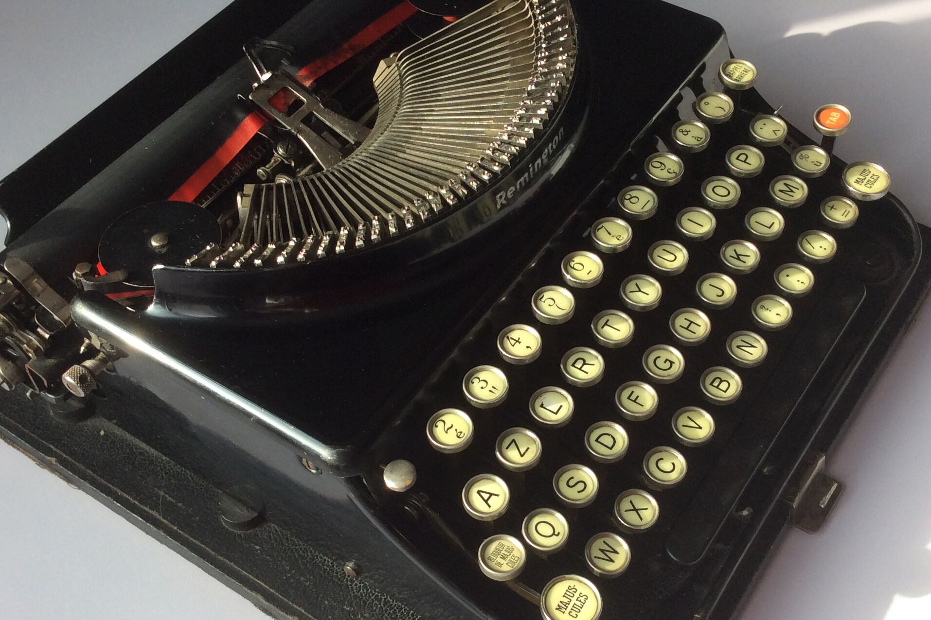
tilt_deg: -52.2
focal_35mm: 45
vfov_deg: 29.8
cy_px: 354
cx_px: 467
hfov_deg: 43.6
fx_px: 1164
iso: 32
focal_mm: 3.3
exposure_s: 1/180
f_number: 2.4
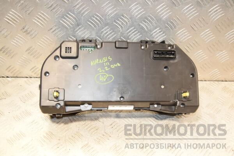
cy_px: 78
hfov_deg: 46.4
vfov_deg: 31.9
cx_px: 117
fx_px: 273
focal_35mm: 42
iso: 1600
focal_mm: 28
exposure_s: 1/200
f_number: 5.6
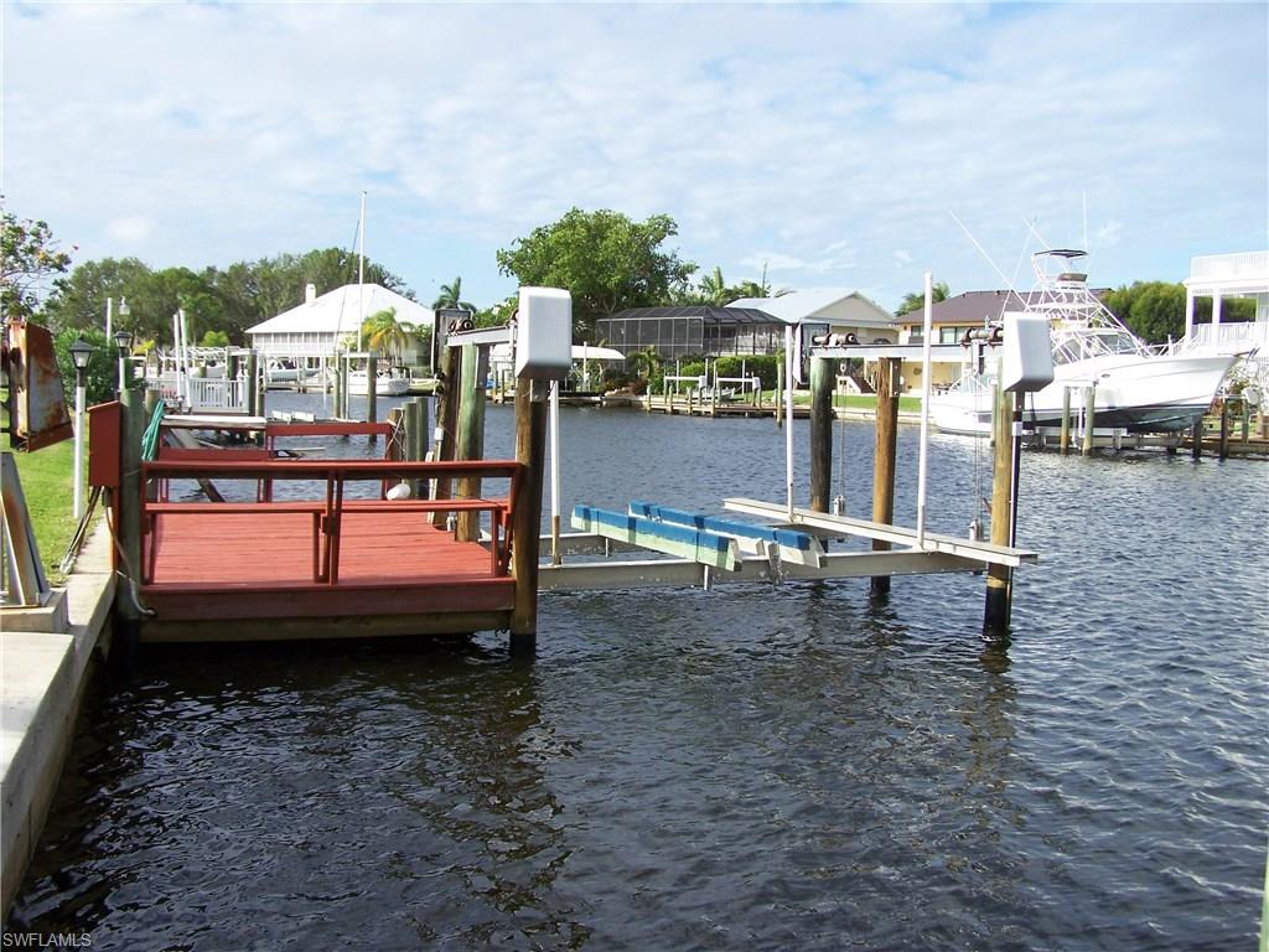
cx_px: 634
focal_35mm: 38
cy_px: 476
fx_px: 1393
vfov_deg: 37.7
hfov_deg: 49.0
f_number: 4
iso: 64
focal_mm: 6.3
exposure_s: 1/400
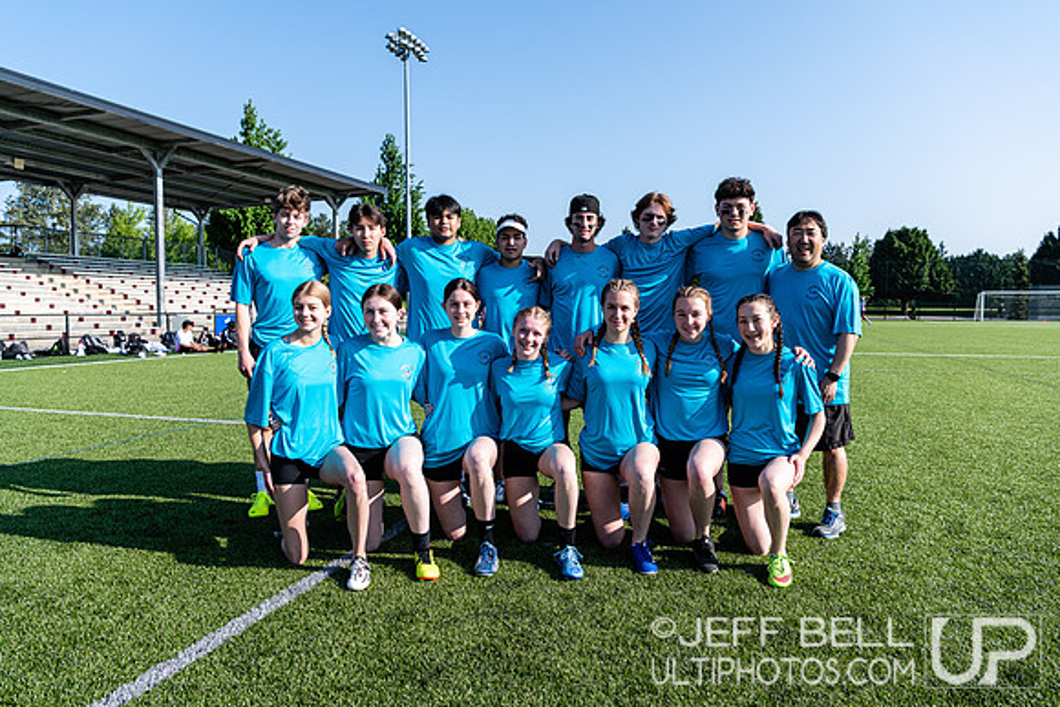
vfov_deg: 53.2
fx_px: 707
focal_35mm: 24
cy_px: 354
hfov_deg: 73.7
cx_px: 530
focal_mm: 24
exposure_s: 1/250
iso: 64
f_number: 5.6
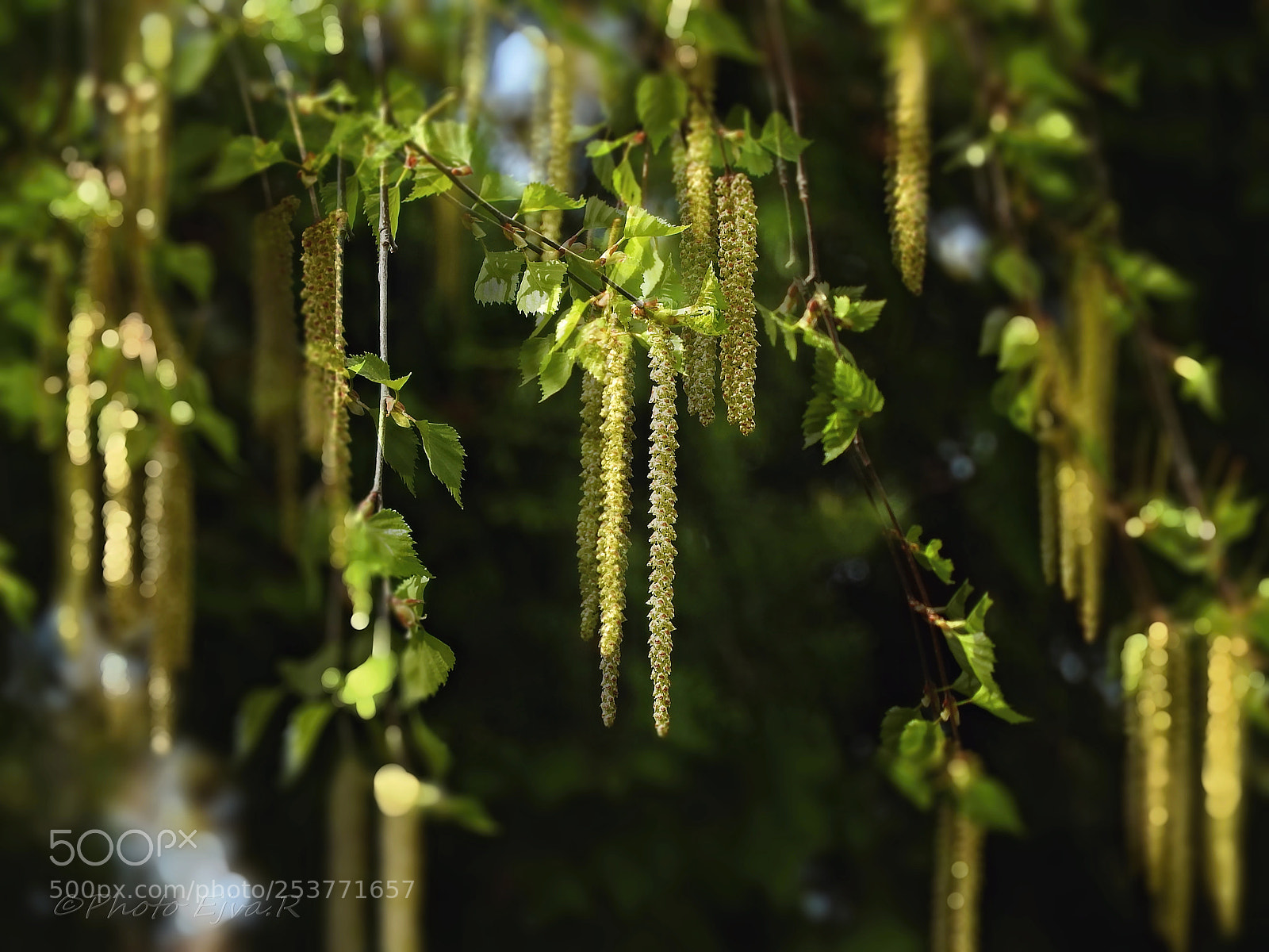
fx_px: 18330
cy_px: 476
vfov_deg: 3.0
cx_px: 634
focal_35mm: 500
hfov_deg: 4.0
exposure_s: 1/320
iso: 100
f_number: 5.6
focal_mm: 89.6
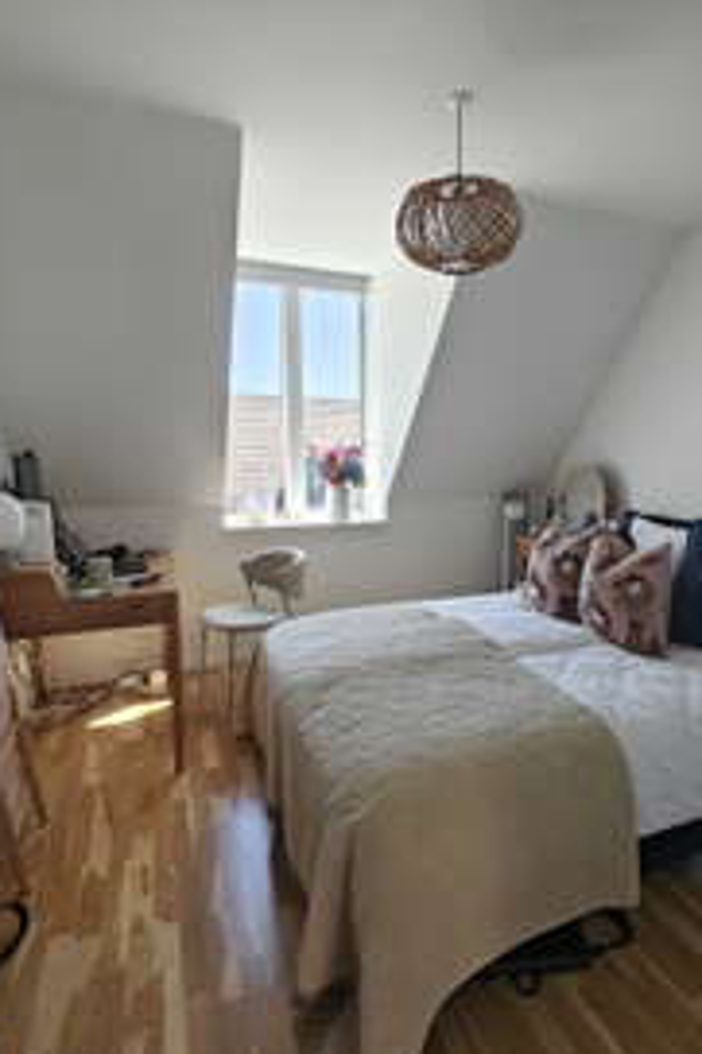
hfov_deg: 61.2
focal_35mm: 20
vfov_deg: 84.0
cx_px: 432
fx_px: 586
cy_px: 535
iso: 64
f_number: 2.2
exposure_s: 1/98
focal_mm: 2.59
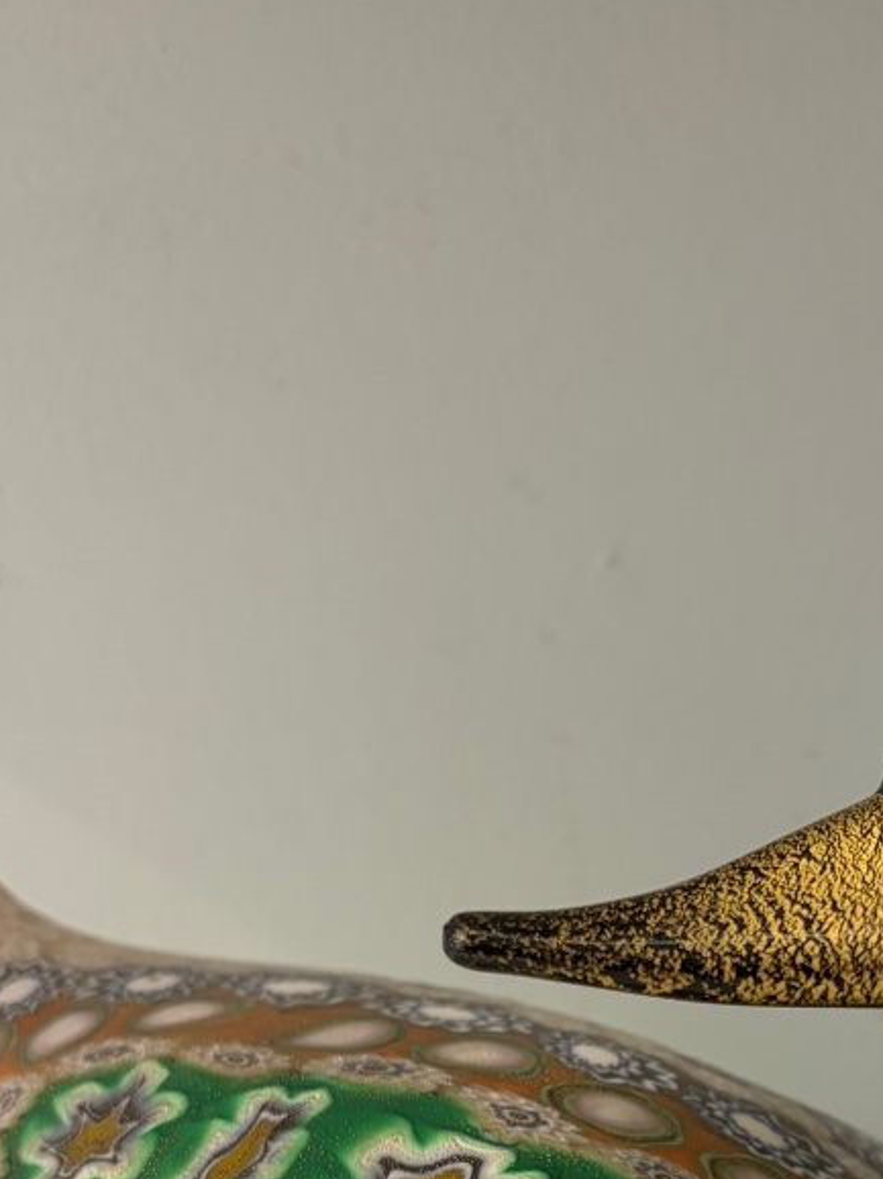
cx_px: 685
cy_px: 1167
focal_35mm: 54
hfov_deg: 26.6
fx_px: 1838
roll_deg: +0.1
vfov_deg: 32.8
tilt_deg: -14.0
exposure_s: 1/100
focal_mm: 5.96
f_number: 1.6
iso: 80
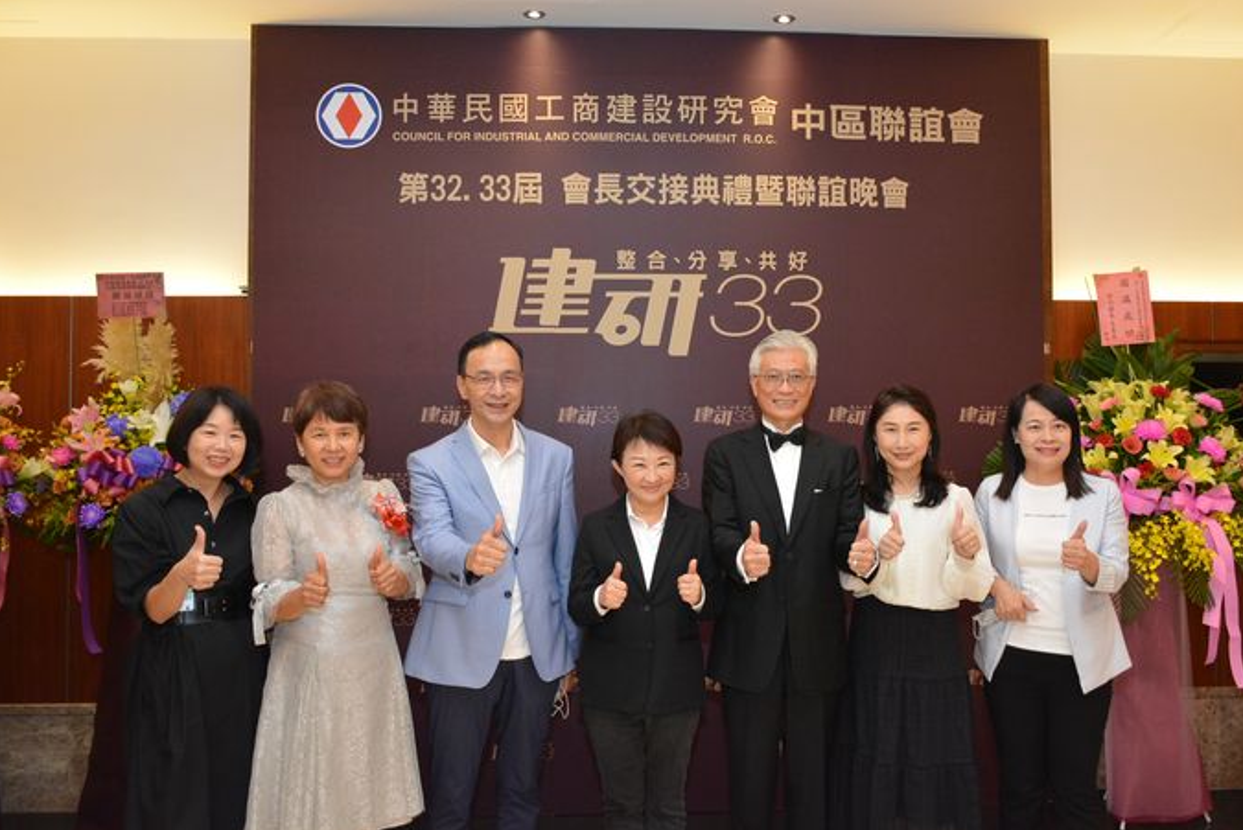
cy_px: 406
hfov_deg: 58.6
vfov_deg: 41.2
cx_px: 657
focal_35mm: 32
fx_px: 1106
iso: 2500
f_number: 4.5
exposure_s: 1/100
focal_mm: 20
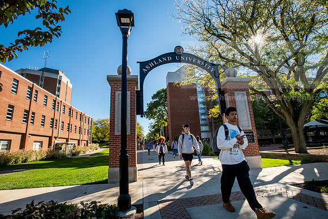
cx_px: 164
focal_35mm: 17
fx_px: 155
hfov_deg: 93.3
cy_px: 110
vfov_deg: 70.5
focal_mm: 17
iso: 1000
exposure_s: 1/160
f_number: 22
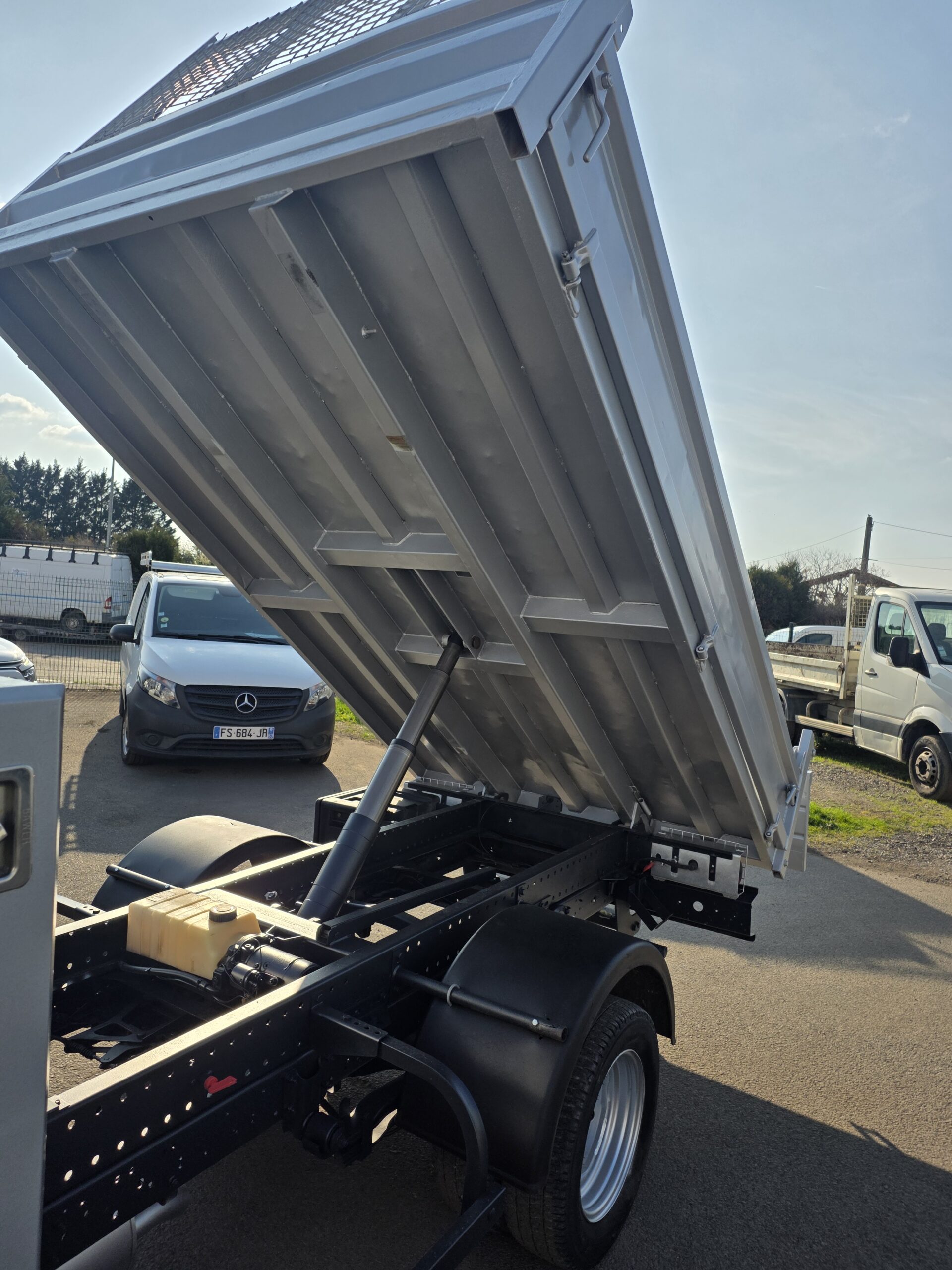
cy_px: 635
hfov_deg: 58.9
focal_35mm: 23
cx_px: 476
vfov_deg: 73.9
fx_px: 843
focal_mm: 6.25
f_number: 1.7
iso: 80
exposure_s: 1/7944
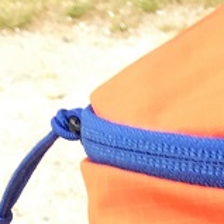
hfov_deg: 8.5
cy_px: 807
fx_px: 1369
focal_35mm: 187
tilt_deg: -47.6
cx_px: 542
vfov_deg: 7.5
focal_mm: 4.15
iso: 32
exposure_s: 1/120
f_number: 2.2
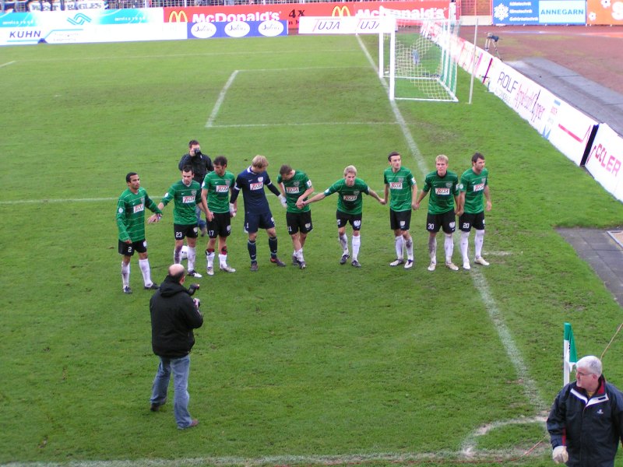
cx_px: 312
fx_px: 1350
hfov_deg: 26.0
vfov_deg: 19.6
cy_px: 234
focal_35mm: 75
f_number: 3.2
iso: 125
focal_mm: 11.5
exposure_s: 1/80
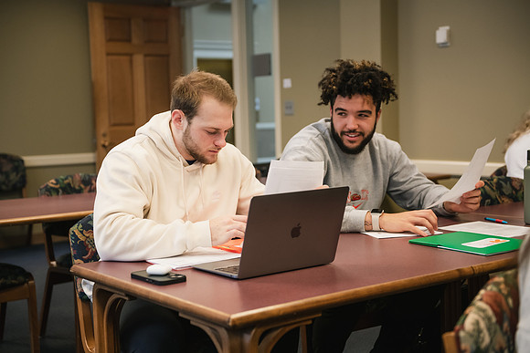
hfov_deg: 35.6
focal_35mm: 56
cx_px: 265
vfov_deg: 24.2
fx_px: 825
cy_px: 176
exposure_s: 1/200
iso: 1250
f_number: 3.2
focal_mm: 56
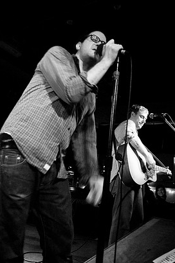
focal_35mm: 33
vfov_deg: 57.3
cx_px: 94
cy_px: 129
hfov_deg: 39.9
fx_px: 241
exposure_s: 1/15
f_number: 3.2
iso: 800
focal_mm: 20
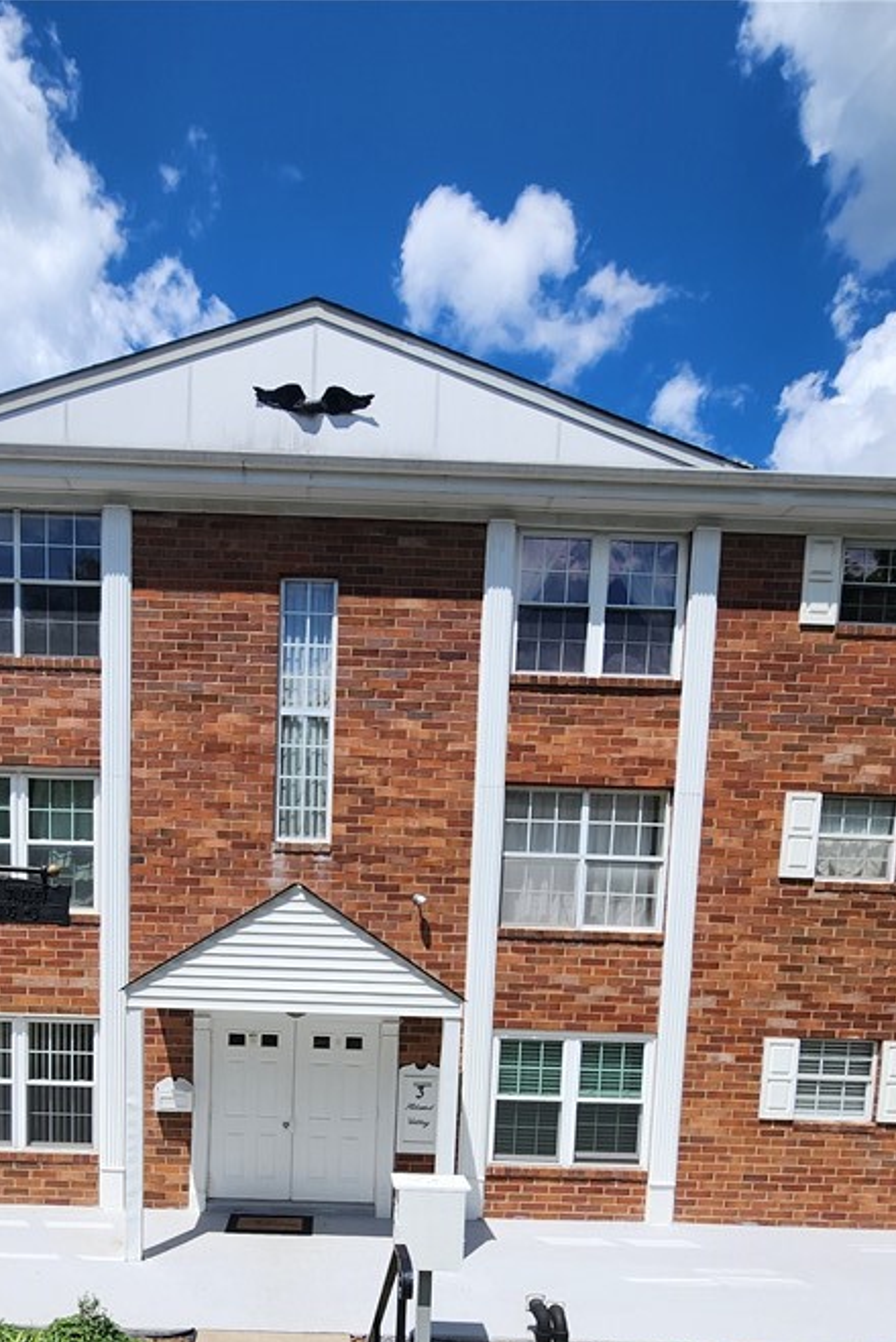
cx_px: 310
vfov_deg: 74.1
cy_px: 1041
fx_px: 783
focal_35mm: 21
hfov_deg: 58.4
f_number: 2.2
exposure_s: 1/2643
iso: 50
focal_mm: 2.2
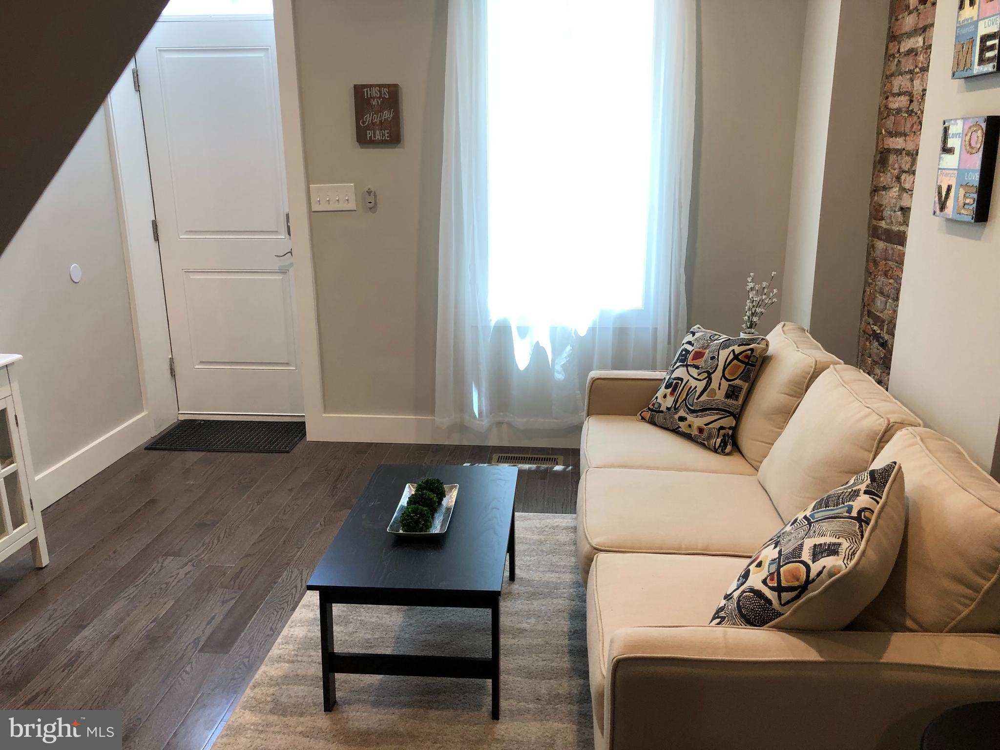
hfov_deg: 63.4
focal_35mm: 28
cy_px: 375
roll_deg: +0.7
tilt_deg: -14.8
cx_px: 500
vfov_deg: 49.7
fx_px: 809
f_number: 1.8
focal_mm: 3.99
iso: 20
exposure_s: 1/40
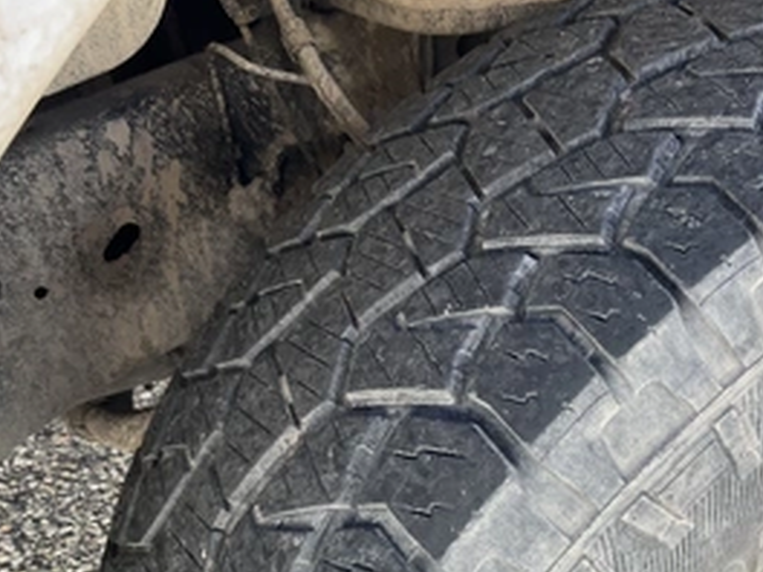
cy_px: 428
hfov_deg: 42.7
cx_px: 457
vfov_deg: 32.3
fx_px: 970
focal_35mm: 44
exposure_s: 1/137
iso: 20
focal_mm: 3
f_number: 1.8
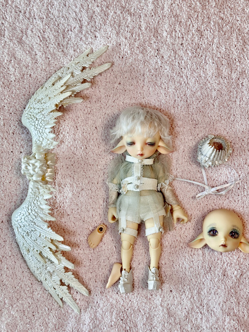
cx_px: 124
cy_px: 166
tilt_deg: -83.8
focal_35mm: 48
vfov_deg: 39.7
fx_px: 460
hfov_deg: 30.3
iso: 64
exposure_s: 1/199
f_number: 1.78
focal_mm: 6.76
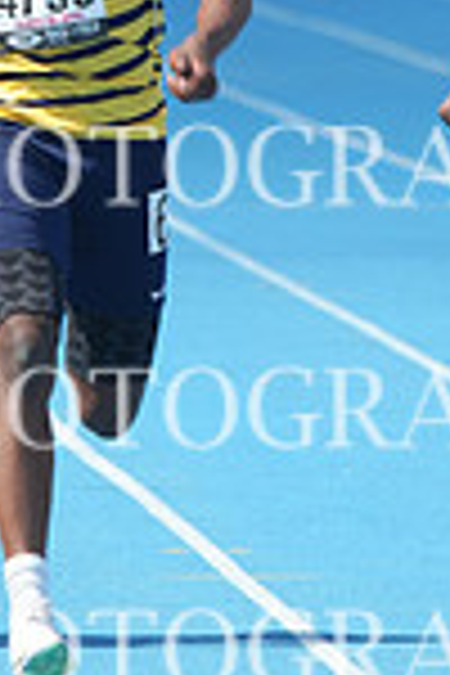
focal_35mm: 1198
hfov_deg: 1.1
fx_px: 22461
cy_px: 45
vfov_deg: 1.7
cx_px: -173
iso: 400
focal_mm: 310
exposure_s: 1/1250
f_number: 6.3
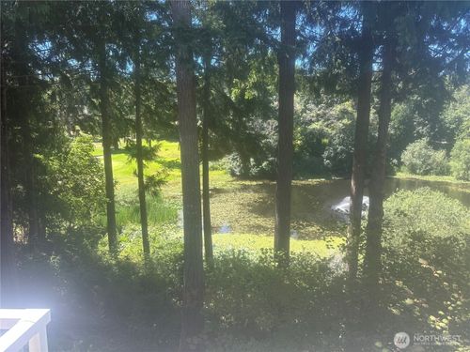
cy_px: 176
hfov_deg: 71.6
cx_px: 235
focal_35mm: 24
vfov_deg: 56.8
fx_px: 326
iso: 80
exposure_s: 1/680
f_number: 1.78
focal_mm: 6.86
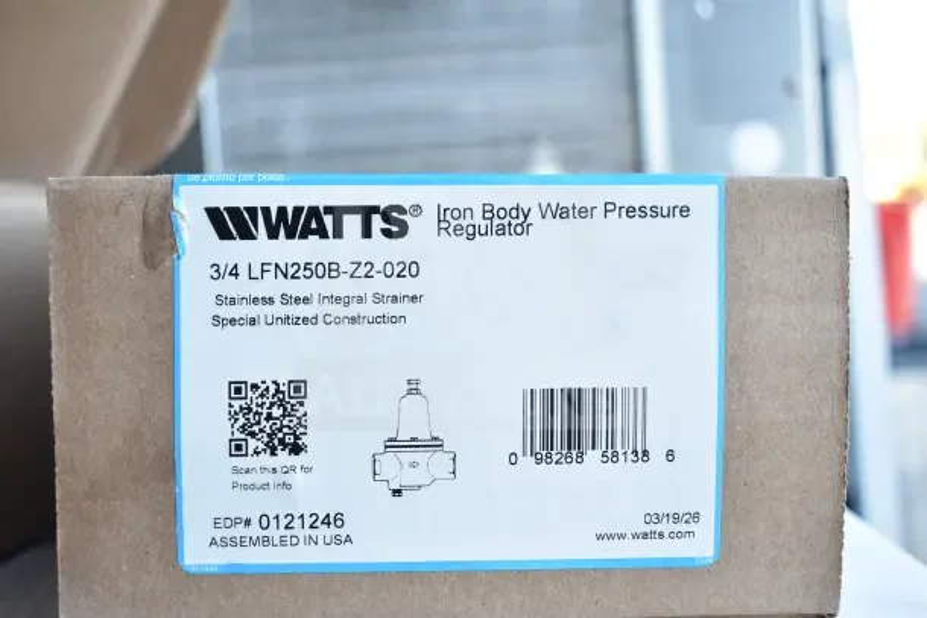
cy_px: 309
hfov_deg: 41.1
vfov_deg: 28.1
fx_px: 1236
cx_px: 464
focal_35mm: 48
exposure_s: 1/60
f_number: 4.5
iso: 200
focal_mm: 32
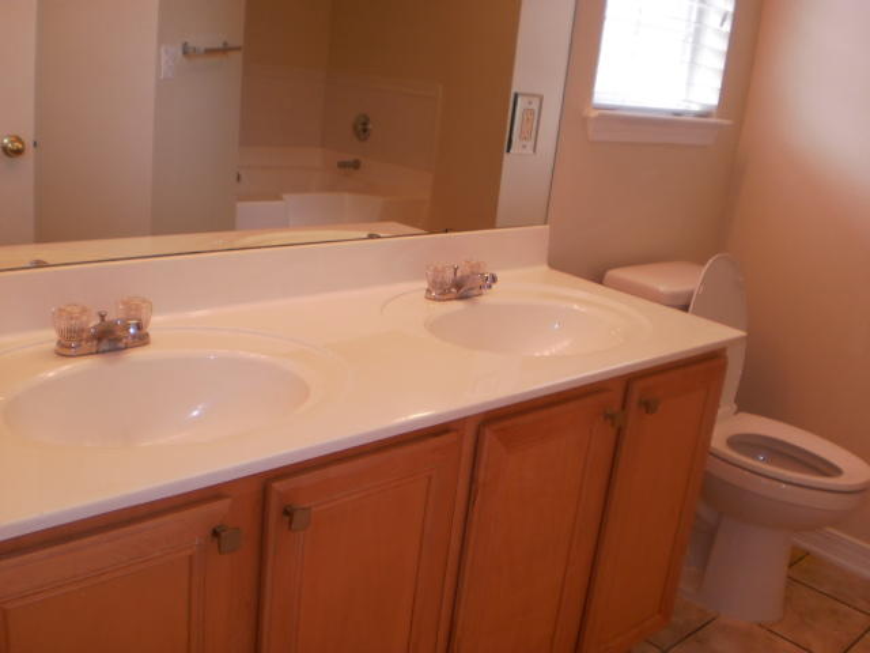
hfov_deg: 51.4
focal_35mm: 36
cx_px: 435
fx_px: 905
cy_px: 326
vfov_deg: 39.7
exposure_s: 1/30
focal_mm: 6.3
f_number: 3.1
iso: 100
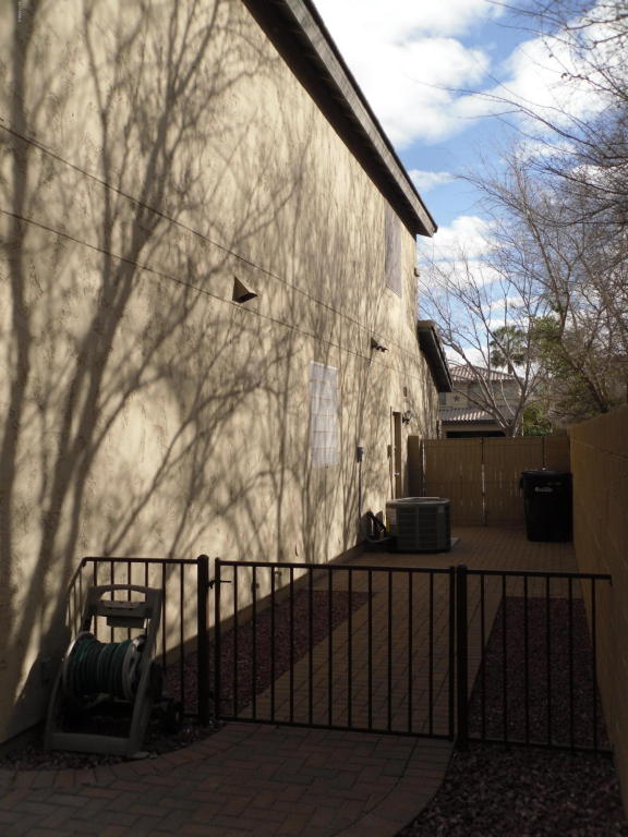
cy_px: 418
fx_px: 1089
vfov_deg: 42.1
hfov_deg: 32.2
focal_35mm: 45
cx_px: 314
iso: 80
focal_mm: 6.3
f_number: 8.2
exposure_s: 1/125
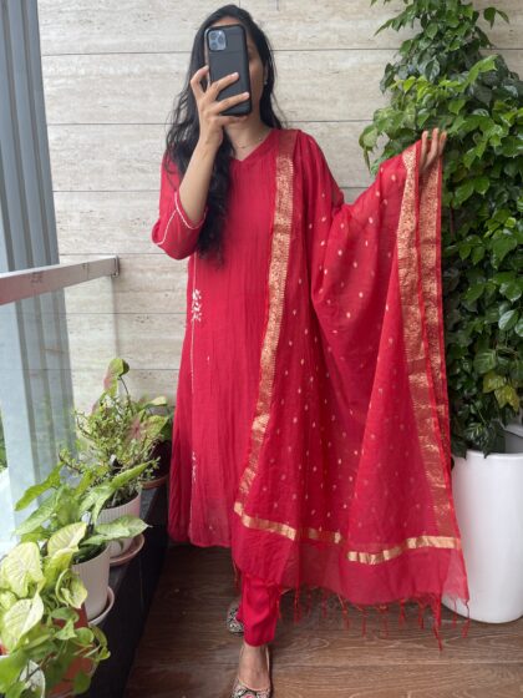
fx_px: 504
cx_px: 262
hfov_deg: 54.9
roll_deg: +0.2
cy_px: 349
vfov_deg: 69.4
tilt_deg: -13.1
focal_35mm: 25
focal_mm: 5.1
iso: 32
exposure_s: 1/461
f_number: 1.6
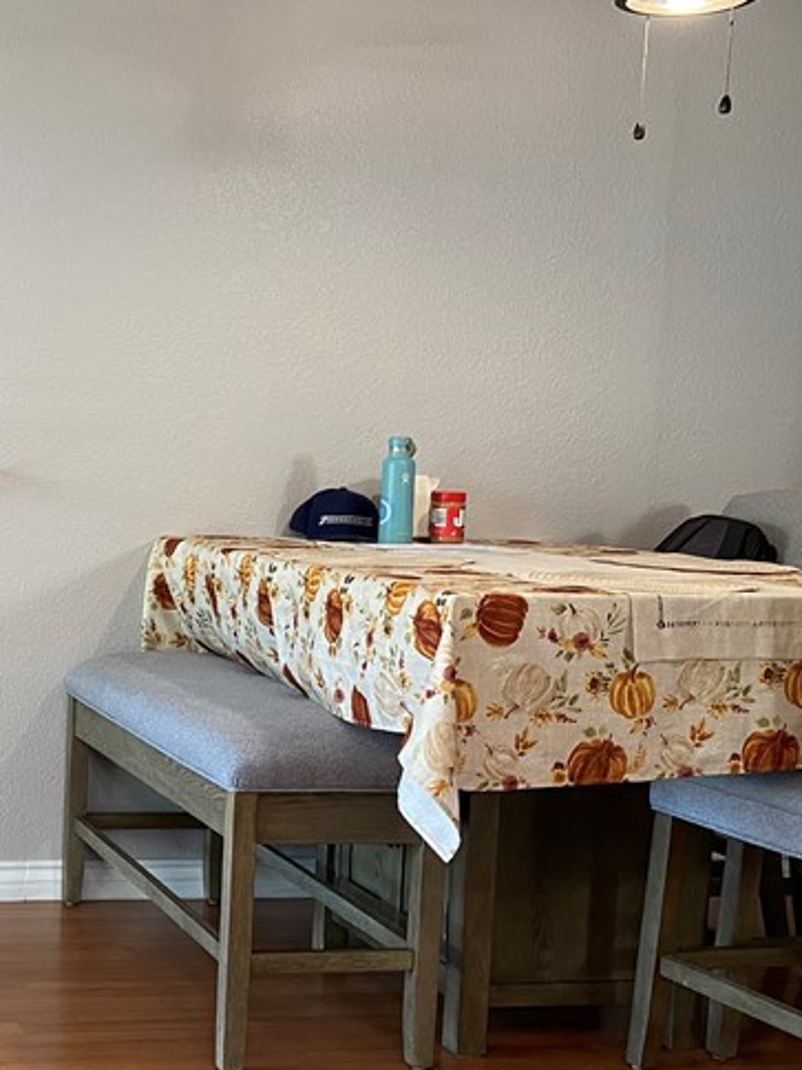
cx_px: -124
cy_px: 623
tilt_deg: -6.6
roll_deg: -1.8
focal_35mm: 55
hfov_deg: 24.4
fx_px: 1699
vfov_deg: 34.9
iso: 160
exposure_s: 1/60
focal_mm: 4.25
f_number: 1.8
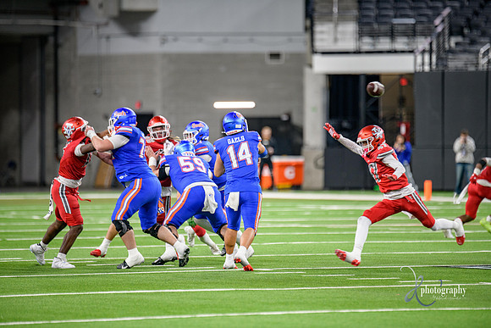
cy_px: 164
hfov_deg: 6.9
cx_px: 246
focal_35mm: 300
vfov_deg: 4.6
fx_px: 4092
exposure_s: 1/400
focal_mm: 300
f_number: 2.8
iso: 1000
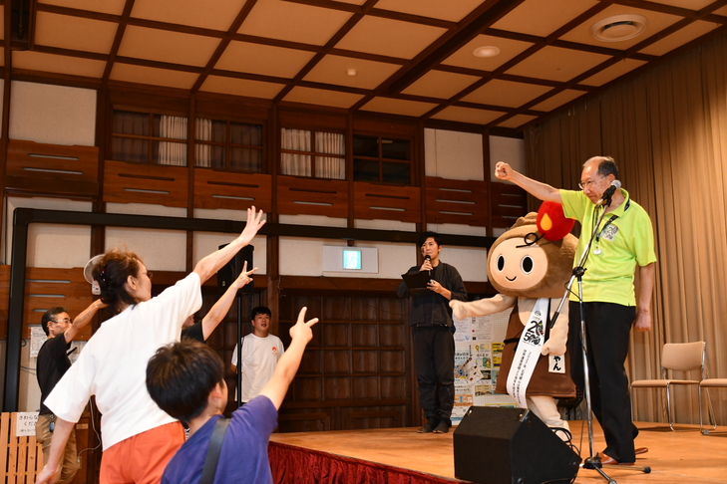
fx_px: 788
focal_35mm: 39
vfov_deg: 34.2
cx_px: 364
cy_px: 242
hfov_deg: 49.6
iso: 1600
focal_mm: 26
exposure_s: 1/60
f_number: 4
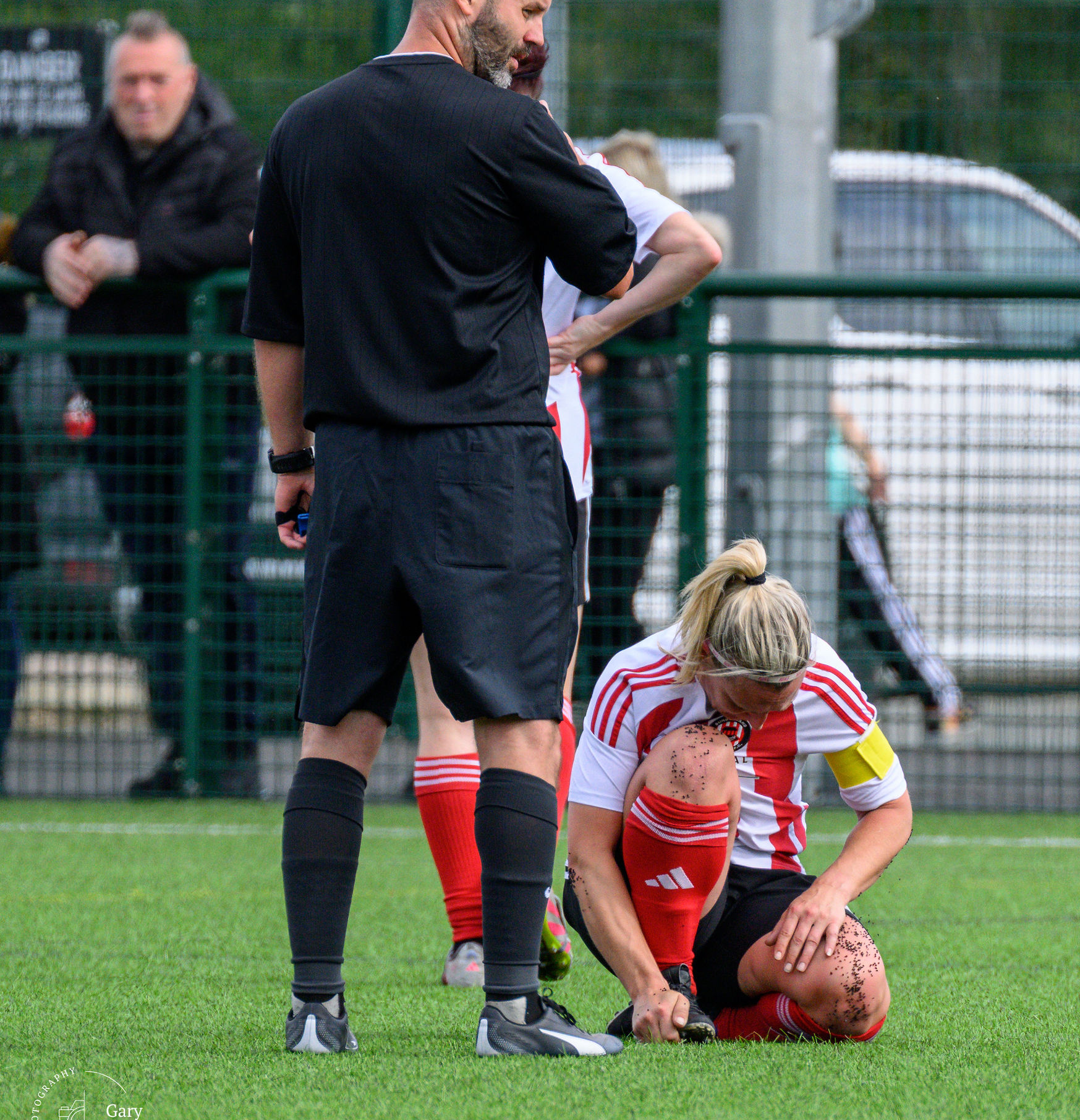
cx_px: 803
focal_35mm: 956
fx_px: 34379
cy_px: 949
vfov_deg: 1.9
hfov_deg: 1.8
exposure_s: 1/1600
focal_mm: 400
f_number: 5.6
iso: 1000
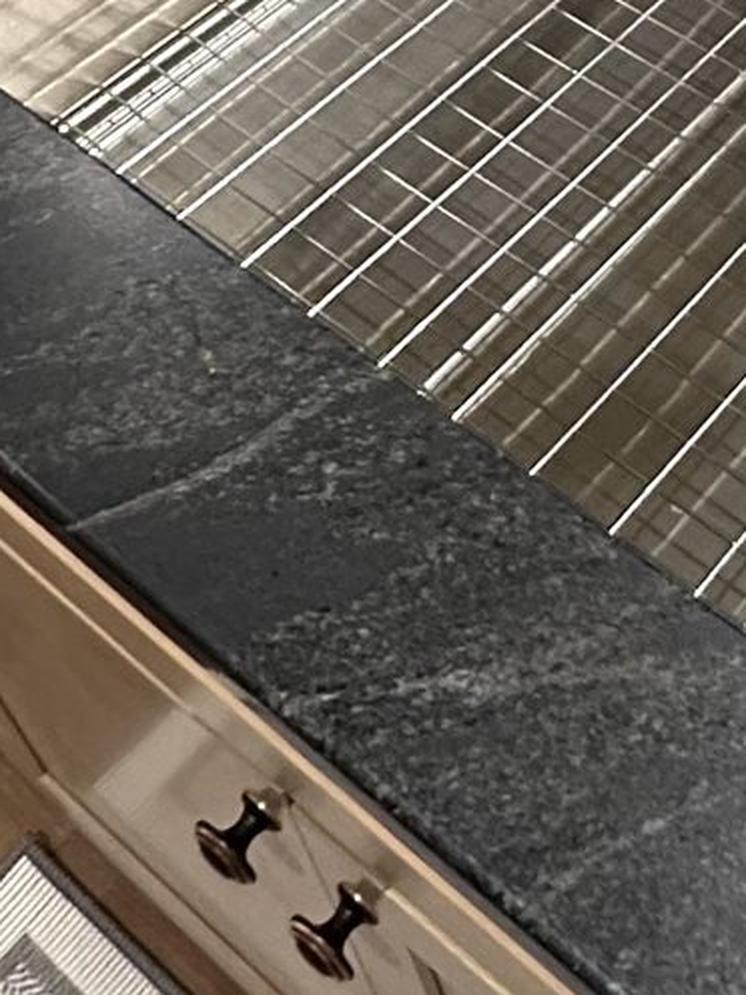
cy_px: -271
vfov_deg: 25.9
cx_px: 955
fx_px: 1868
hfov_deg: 20.7
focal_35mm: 65
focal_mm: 2.22
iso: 500
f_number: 2.2
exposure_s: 1/60
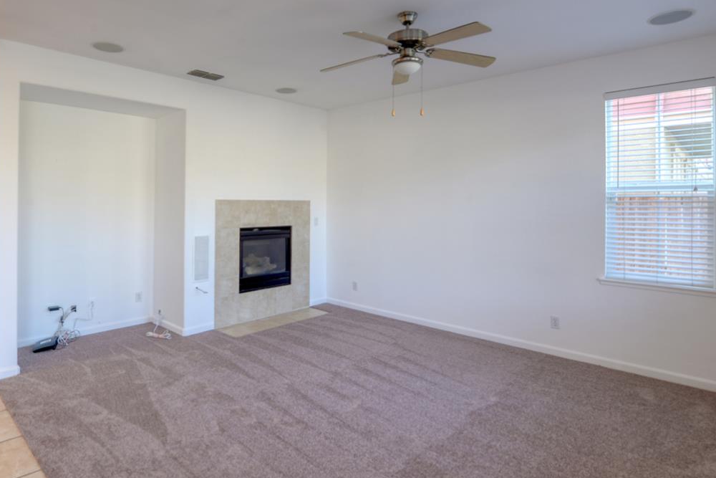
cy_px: 208
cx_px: 314
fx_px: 418
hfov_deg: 80.8
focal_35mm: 21
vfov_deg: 59.3
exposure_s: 1/13
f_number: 10
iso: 400
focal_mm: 14
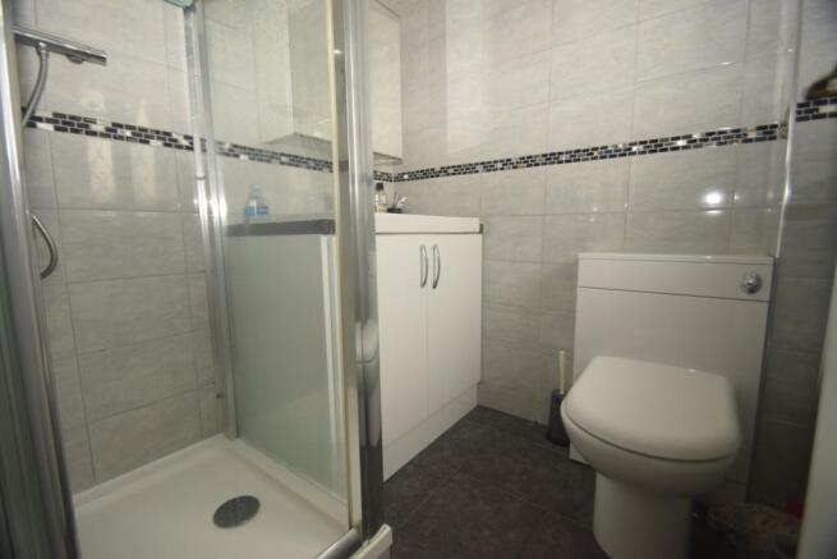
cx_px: 418
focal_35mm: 15
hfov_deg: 100.4
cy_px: 280
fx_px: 349
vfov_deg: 77.4
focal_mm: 10
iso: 800
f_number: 4
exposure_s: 1/60
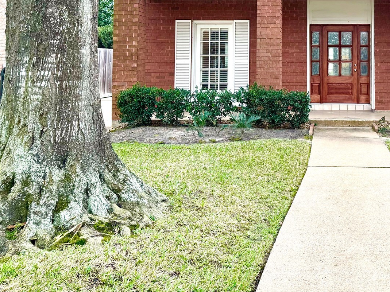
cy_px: 40
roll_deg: -0.6
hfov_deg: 39.6
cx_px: 311
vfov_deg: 30.4
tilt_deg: +3.0
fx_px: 518
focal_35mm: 46
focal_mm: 6.76
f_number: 1.78
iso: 80
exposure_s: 1/792
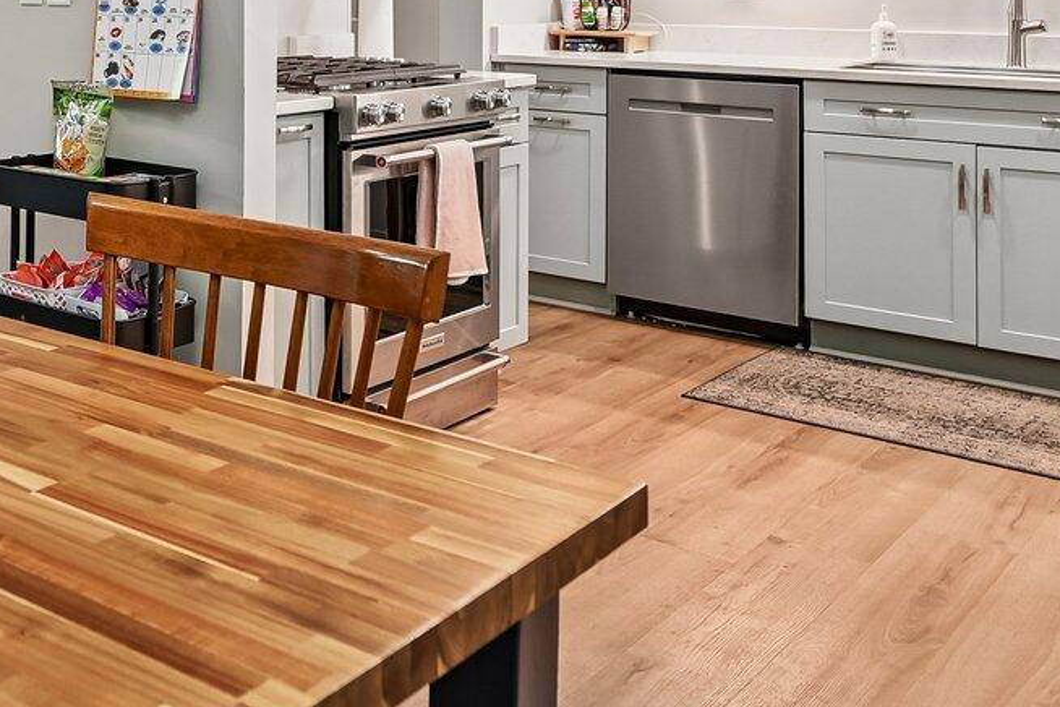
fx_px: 1384
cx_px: -39
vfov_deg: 26.8
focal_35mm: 47
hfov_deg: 36.8
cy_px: -28
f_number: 4
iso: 400
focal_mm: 15
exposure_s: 1/30
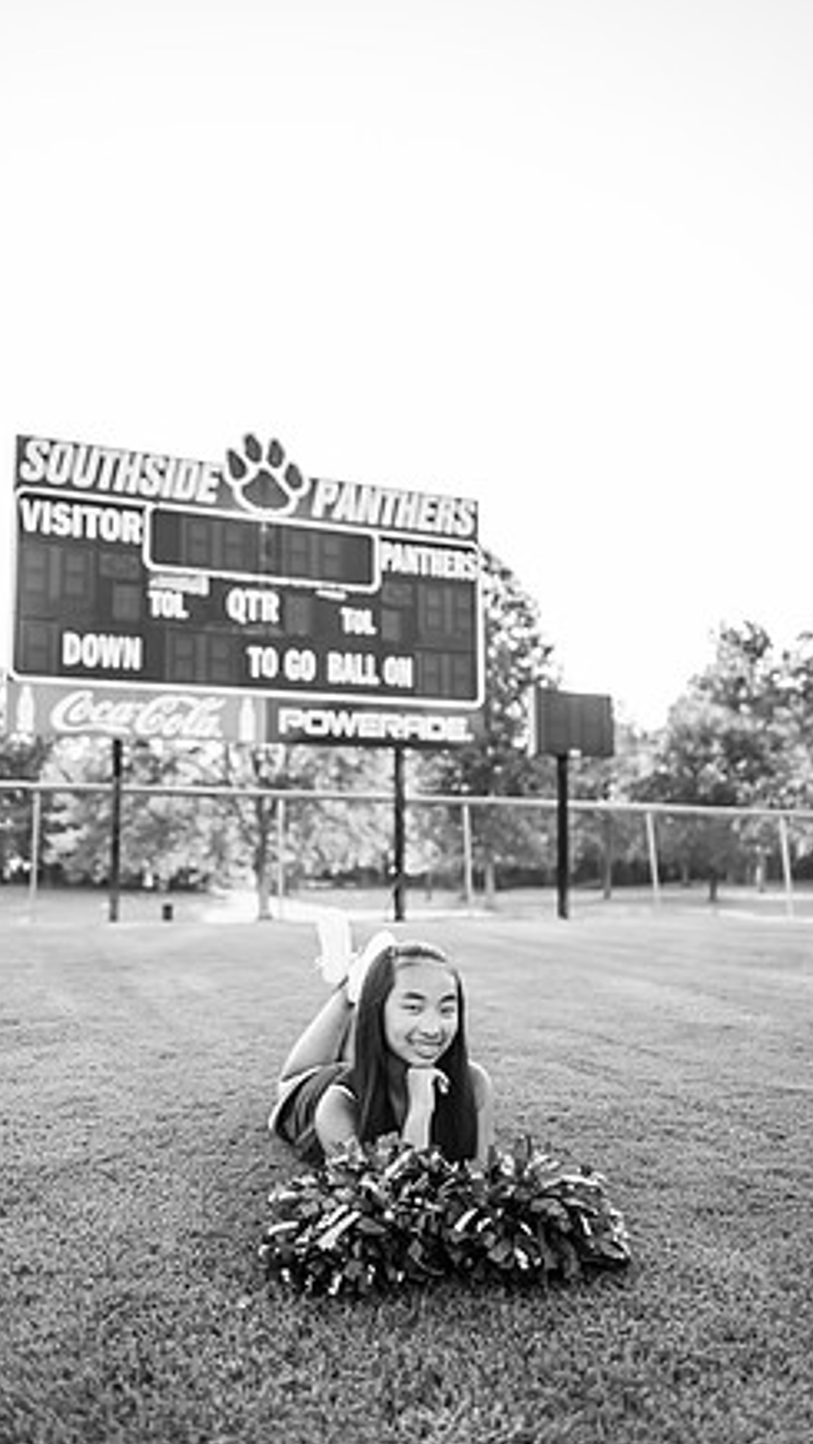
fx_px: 995
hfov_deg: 44.3
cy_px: 744
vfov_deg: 71.9
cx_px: 348
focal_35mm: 26
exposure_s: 1/500
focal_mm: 24
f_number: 2
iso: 125
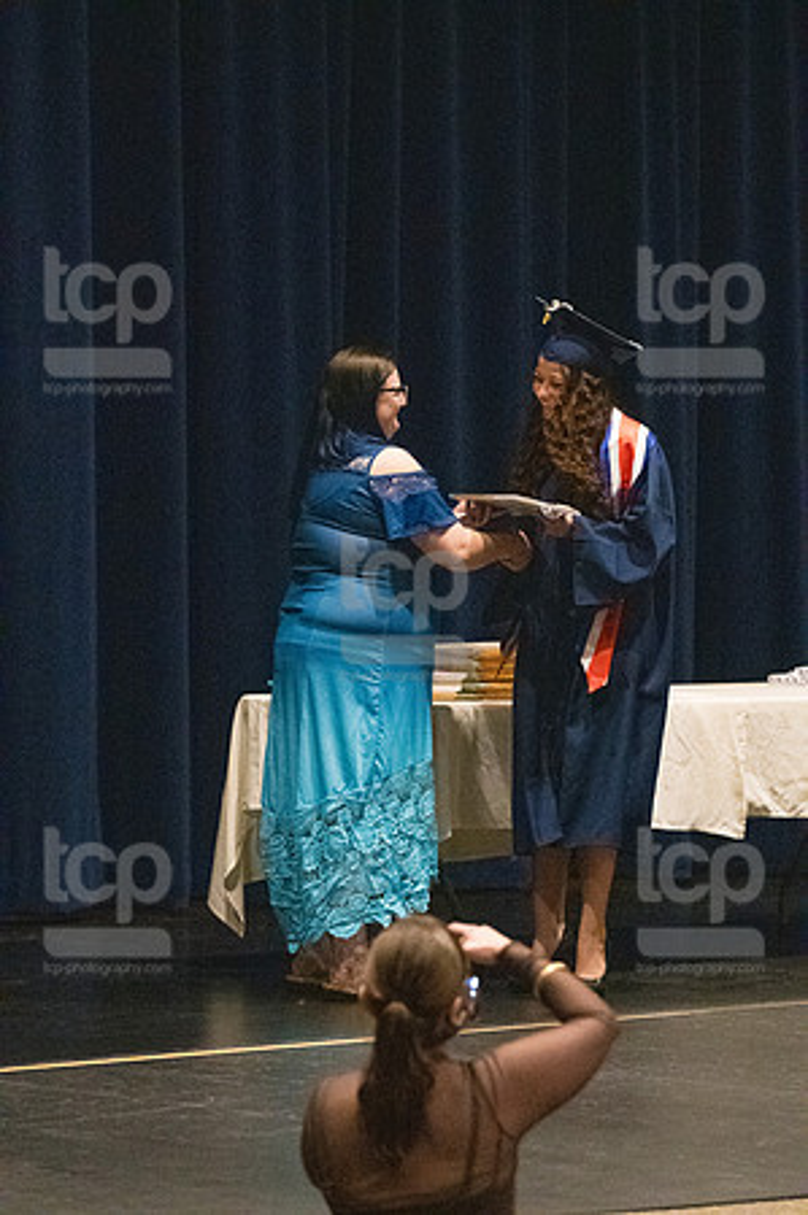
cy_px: 608
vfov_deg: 12.5
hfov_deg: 8.3
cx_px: 404
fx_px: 5567
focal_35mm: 165
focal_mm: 110
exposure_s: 1/400
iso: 10000
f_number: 3.2
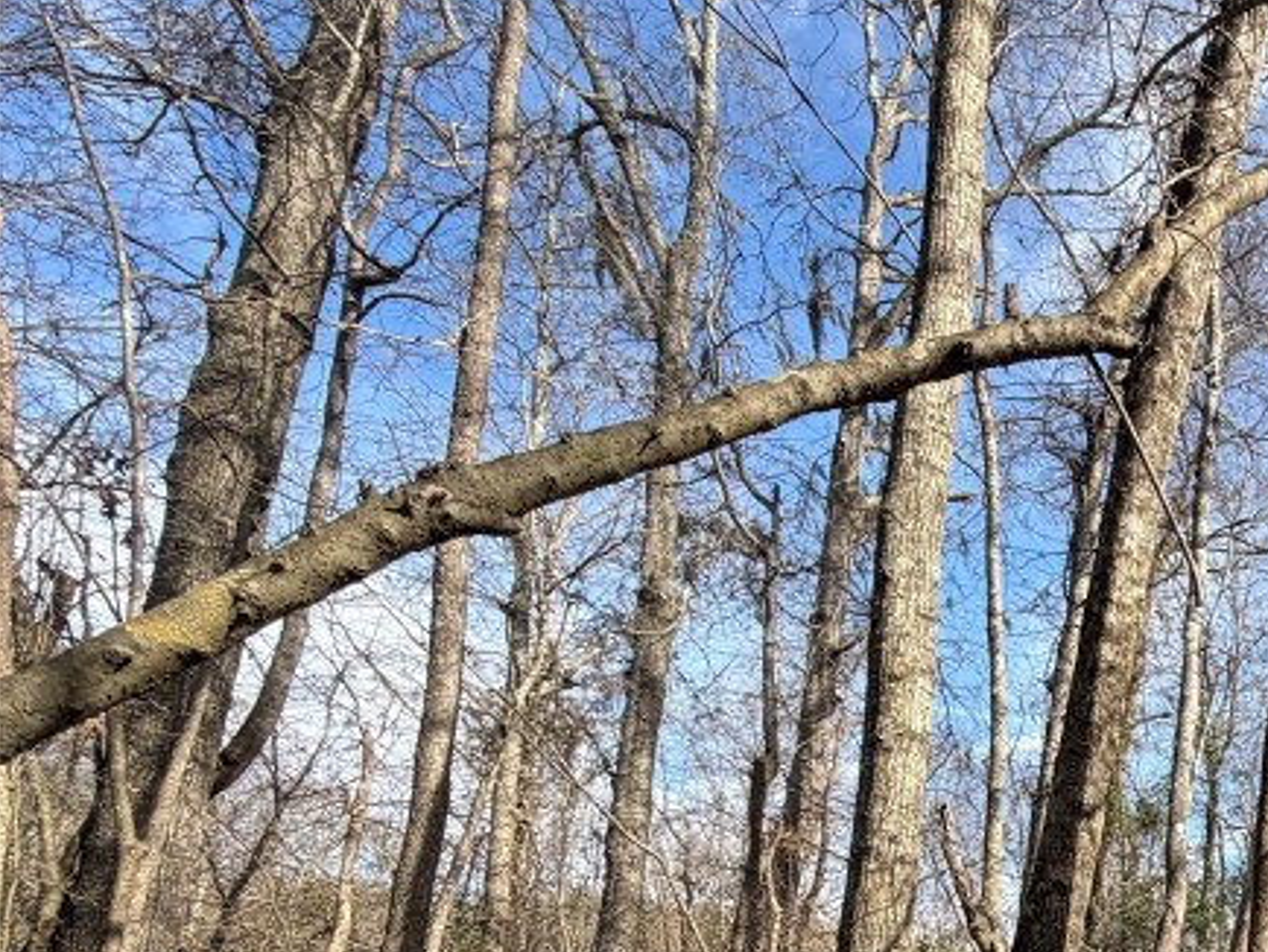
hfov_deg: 40.5
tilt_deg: +8.7
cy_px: 937
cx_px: 1493
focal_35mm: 33
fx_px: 1209
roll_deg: -0.1
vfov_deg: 38.5
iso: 40
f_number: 2.2
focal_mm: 2.22
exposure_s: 1/590
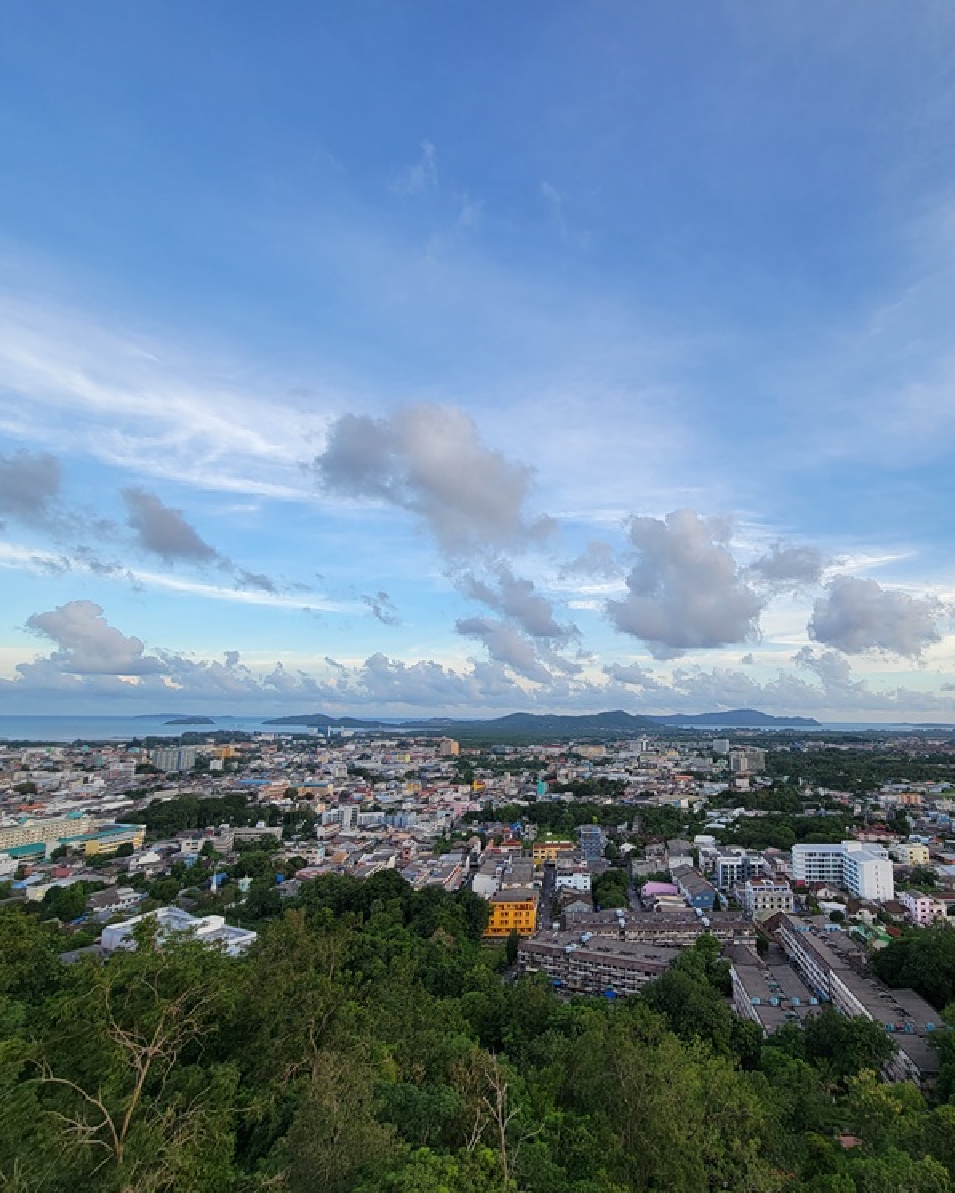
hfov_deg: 75.3
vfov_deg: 89.6
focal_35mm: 17
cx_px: 611
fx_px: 600
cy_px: 596
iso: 50
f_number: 2.2
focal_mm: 2.2
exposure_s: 1/316
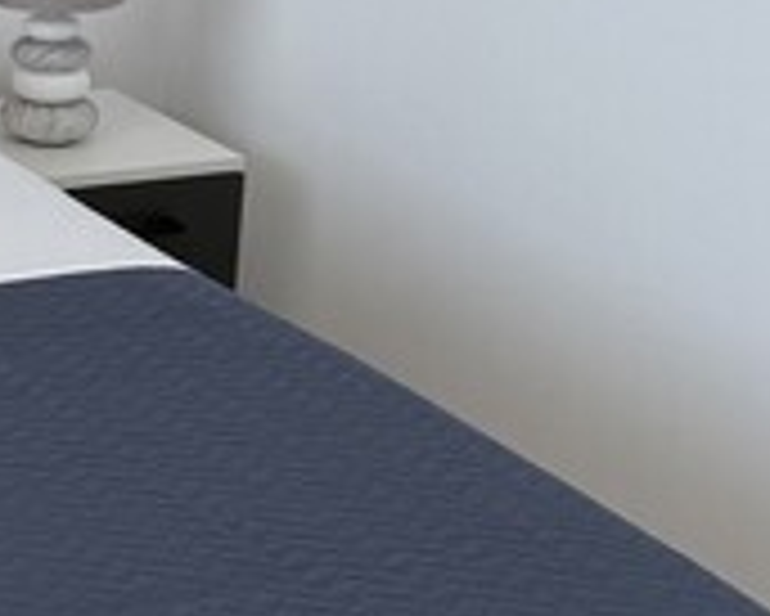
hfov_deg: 12.4
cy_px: 94
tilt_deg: -16.6
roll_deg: +0.0
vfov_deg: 11.0
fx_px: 3192
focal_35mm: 140
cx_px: -671
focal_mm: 6.76
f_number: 1.78
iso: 64
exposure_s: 1/123
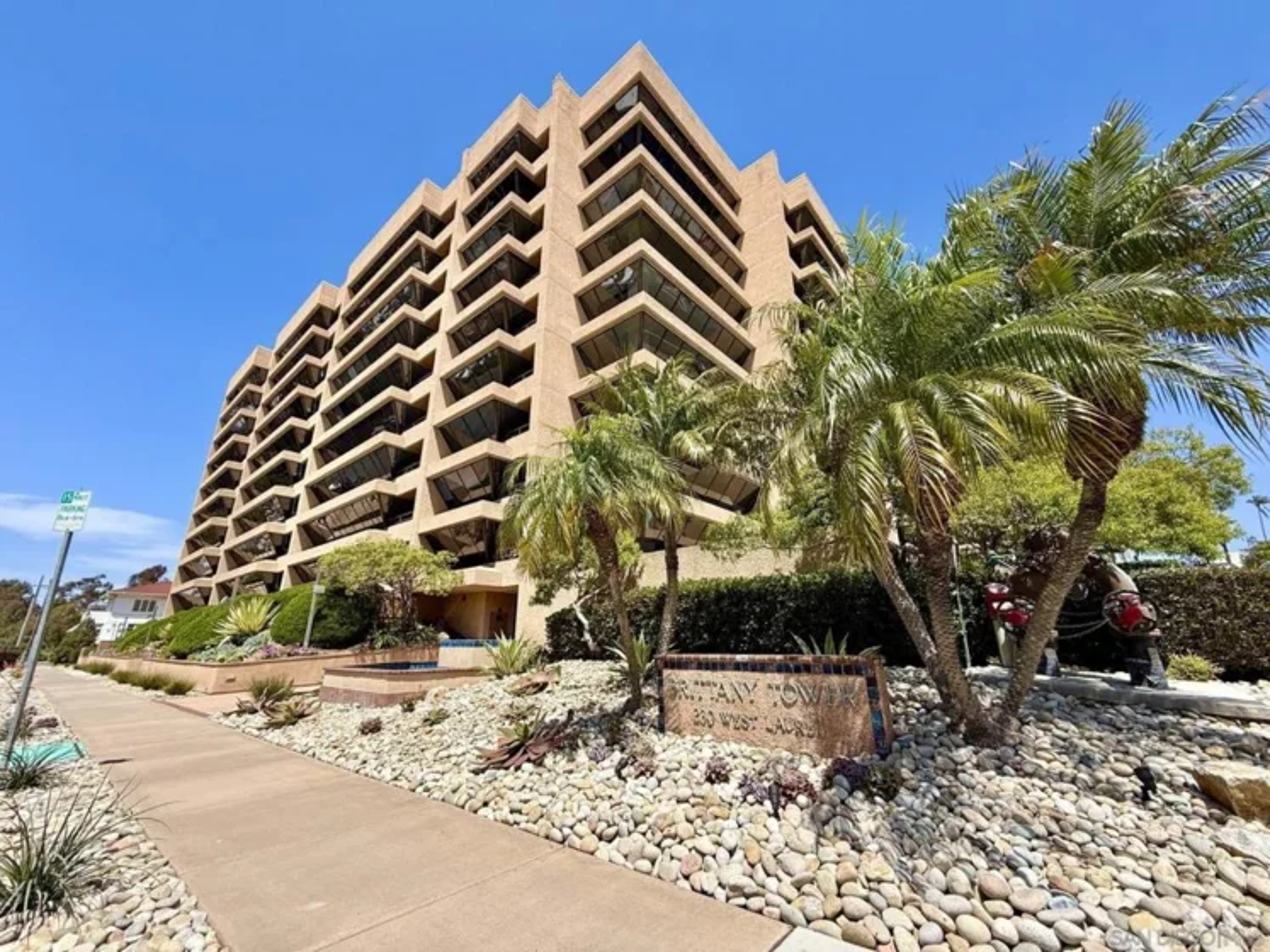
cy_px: 476
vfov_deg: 85.7
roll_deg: -0.1
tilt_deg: +19.7
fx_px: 514
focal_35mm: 14
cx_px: 635
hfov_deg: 102.1
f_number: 2.2
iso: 50
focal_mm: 2.22
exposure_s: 1/1125
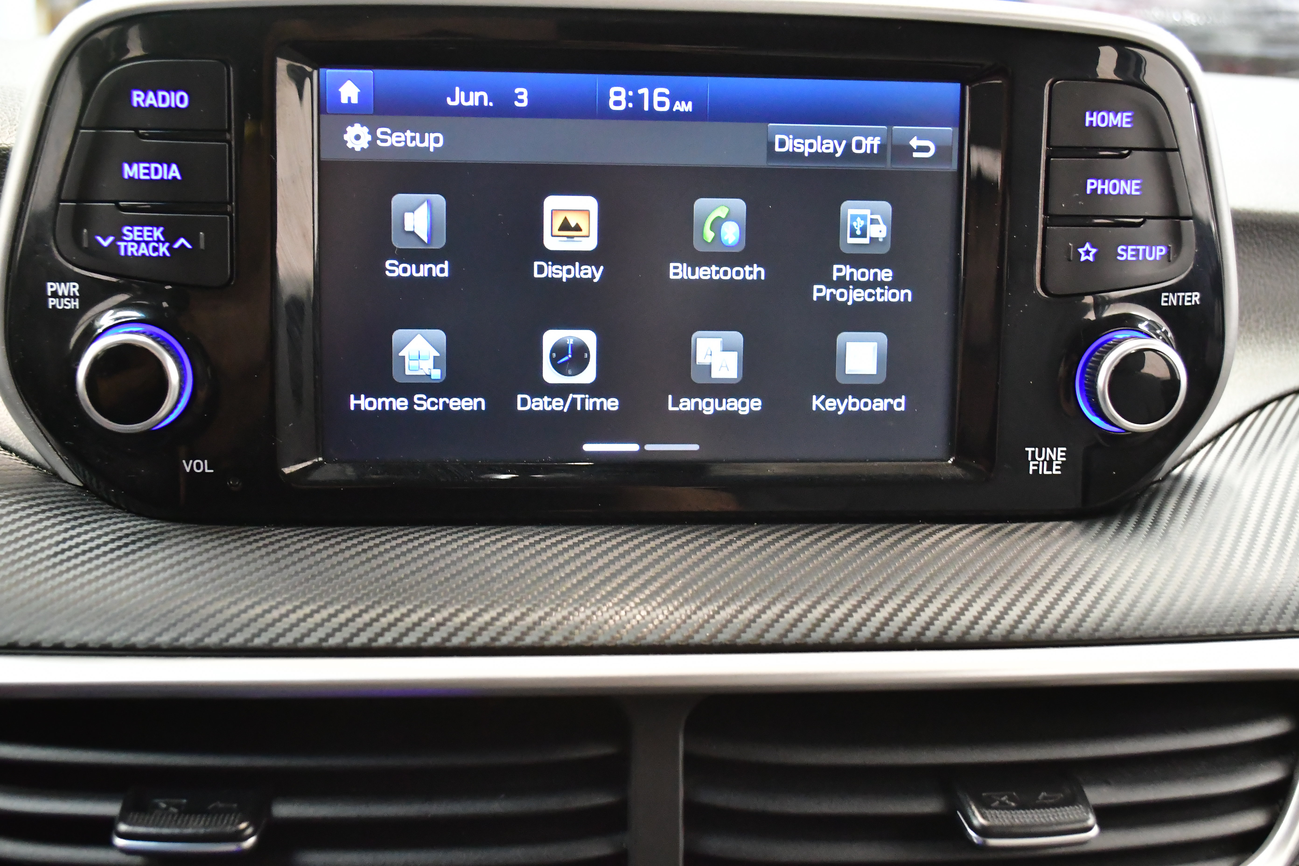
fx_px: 1624
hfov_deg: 43.6
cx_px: 650
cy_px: 433
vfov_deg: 29.9
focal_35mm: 45
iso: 5000
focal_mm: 30
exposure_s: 1/40
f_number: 5.6
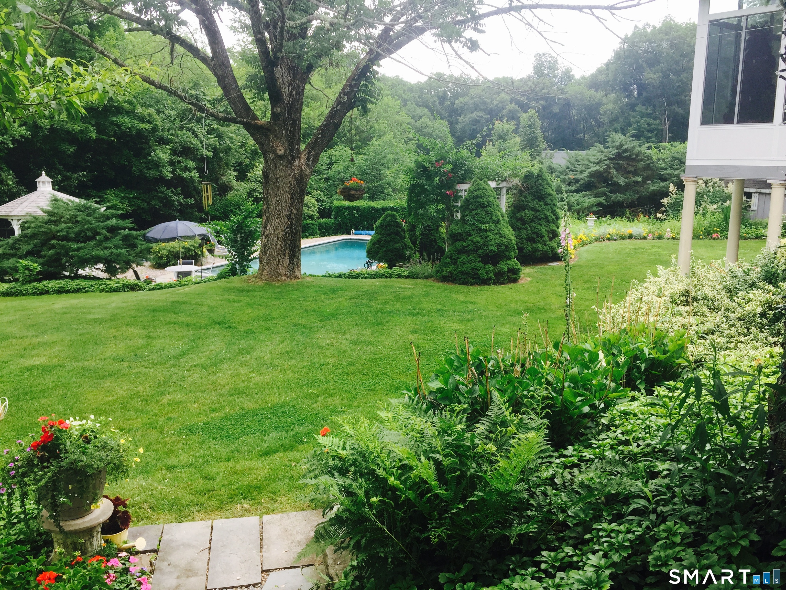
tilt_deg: -11.9
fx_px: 658
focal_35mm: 29
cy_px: 295
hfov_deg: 61.7
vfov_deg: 48.2
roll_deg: -0.3
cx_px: 393
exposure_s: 1/455
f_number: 2.2
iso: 32
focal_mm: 4.15
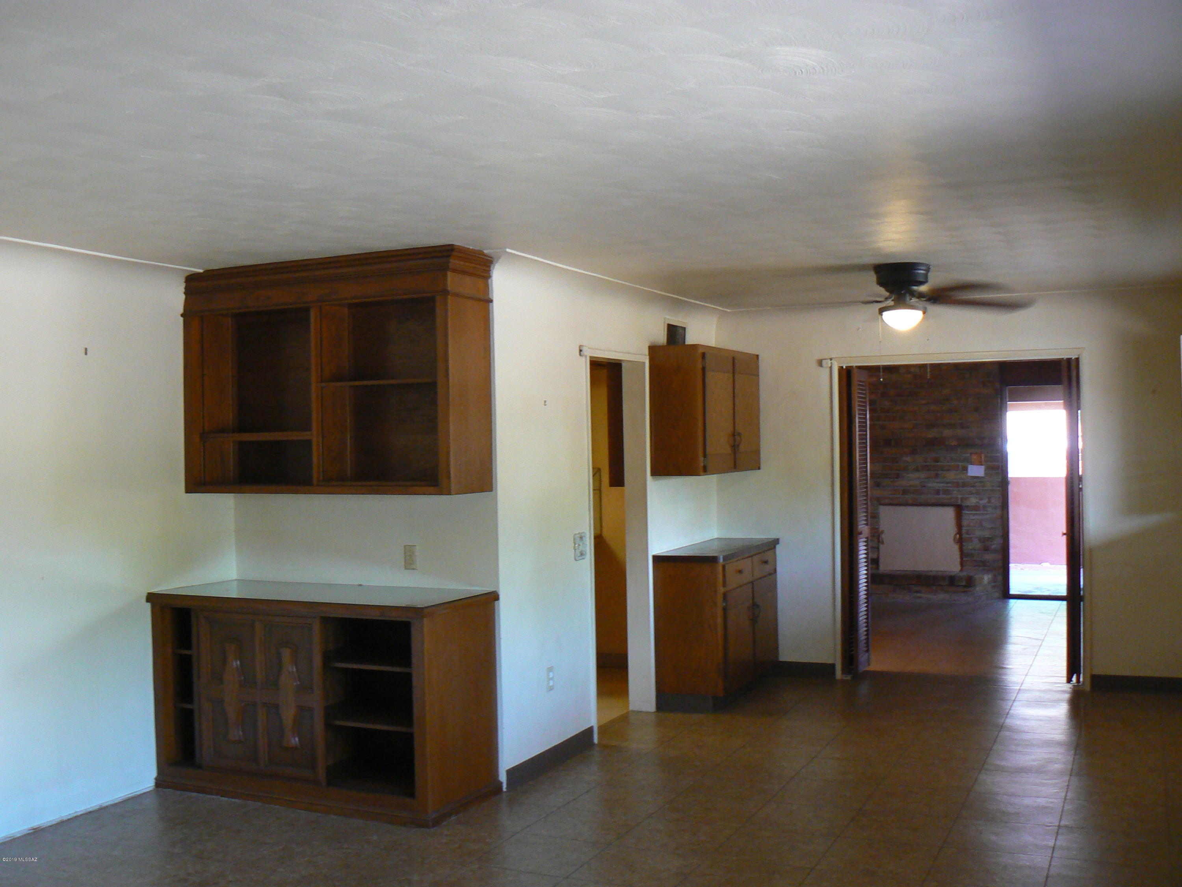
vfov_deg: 39.7
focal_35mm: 36
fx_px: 1229
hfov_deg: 51.4
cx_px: 591
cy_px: 444
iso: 200
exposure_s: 1/30
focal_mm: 6
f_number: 2.8
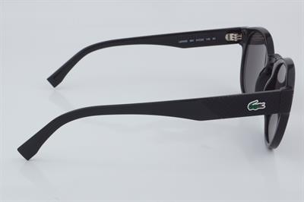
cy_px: 101
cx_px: 152
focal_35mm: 75
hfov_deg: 27.0
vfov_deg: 18.2
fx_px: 633
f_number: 32
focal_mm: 50
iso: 100
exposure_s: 1/4
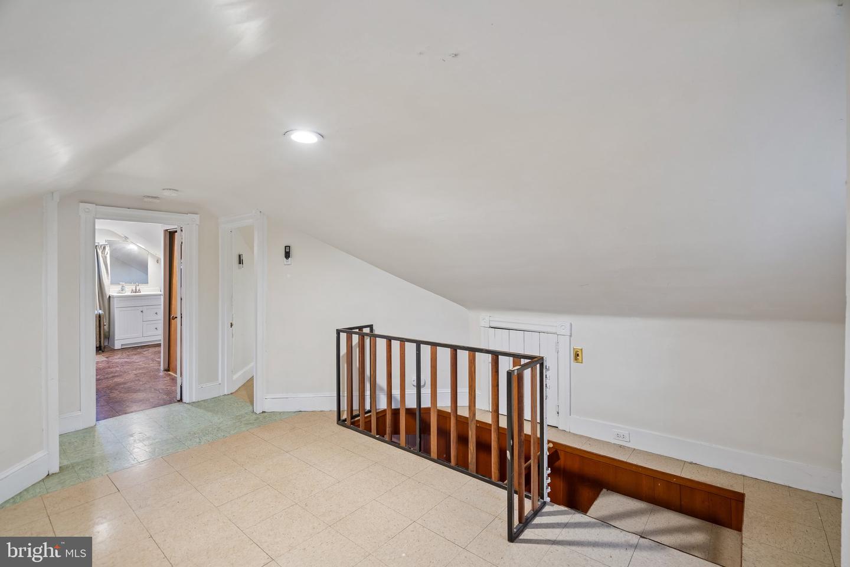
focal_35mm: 16
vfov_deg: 73.7
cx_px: 425
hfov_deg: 96.7
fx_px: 378
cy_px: 284
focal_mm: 16
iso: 200
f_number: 4
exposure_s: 1/1.25
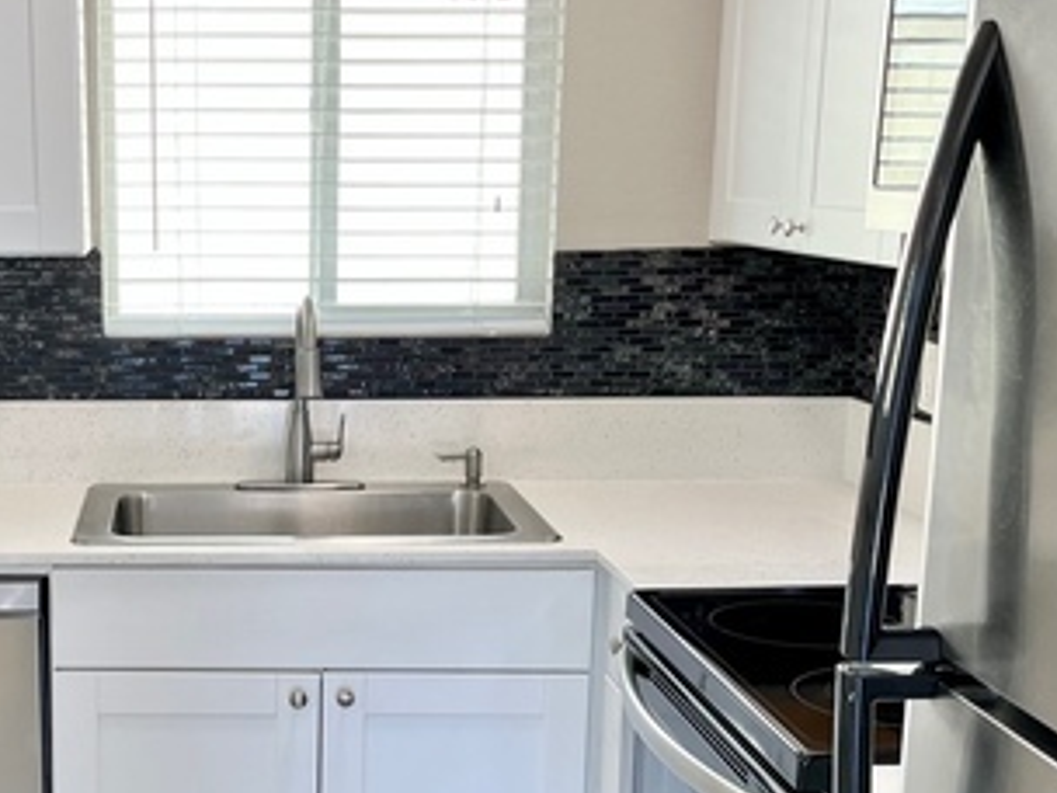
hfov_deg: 33.0
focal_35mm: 57
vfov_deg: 25.5
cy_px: 560
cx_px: 235
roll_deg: +0.8
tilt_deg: -12.8
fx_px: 1740
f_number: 1.6
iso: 64
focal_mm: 5.1
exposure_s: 1/60
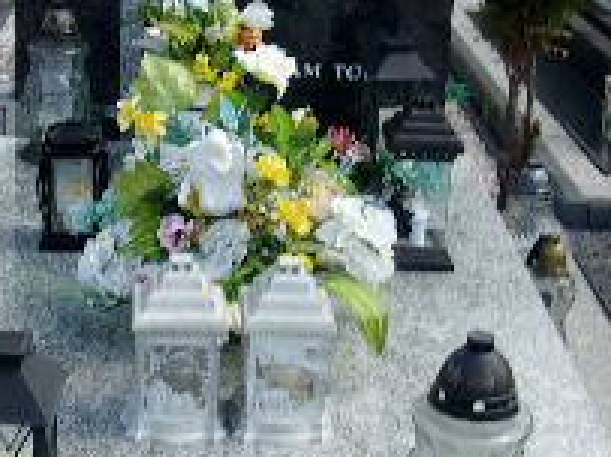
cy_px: 210
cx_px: 250
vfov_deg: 17.3
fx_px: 1499
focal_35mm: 85
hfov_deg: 23.0
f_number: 10.4
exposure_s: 1/56
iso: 80
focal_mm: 4.9
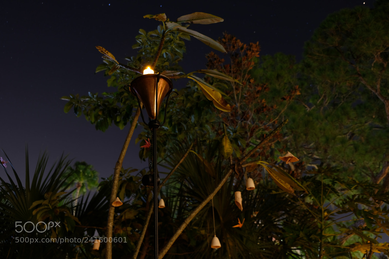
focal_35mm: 32
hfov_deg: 58.7
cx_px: 194
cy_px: 130
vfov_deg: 41.1
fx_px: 346
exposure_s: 30
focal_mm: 21.4
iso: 100
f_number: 3.2
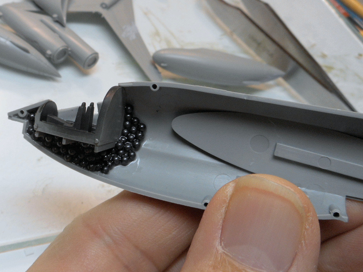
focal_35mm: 47
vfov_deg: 30.9
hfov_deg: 39.8
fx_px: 493
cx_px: 112
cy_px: 118
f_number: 4.2
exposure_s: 1/30
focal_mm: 6
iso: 110
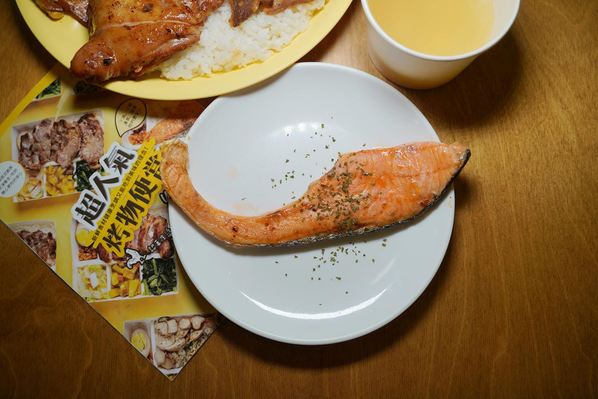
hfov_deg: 63.7
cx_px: 299
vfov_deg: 45.0
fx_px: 482
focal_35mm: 29
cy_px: 200
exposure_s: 1/60
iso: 100
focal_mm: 29
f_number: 4
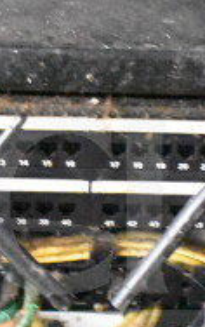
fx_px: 971
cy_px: 255
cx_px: 12
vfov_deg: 18.9
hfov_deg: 11.9
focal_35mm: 109
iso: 25600
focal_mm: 22
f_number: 3.8
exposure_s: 1/6
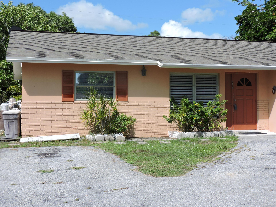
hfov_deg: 38.2
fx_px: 399
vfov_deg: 29.1
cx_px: 138
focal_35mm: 50
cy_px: 104
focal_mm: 8.9
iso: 100
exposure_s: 1/800
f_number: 3.6
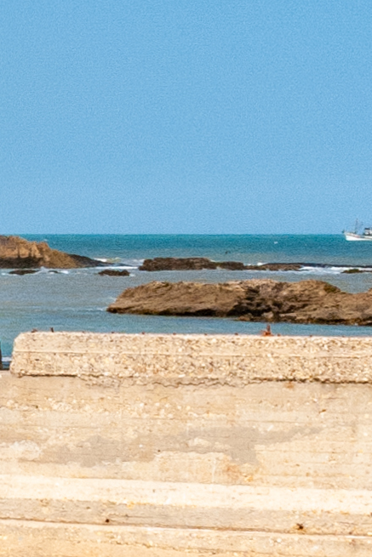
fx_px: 2539
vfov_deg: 12.5
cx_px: -604
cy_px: 262
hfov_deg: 7.6
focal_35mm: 164
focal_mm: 19
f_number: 11
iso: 320
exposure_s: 1/500
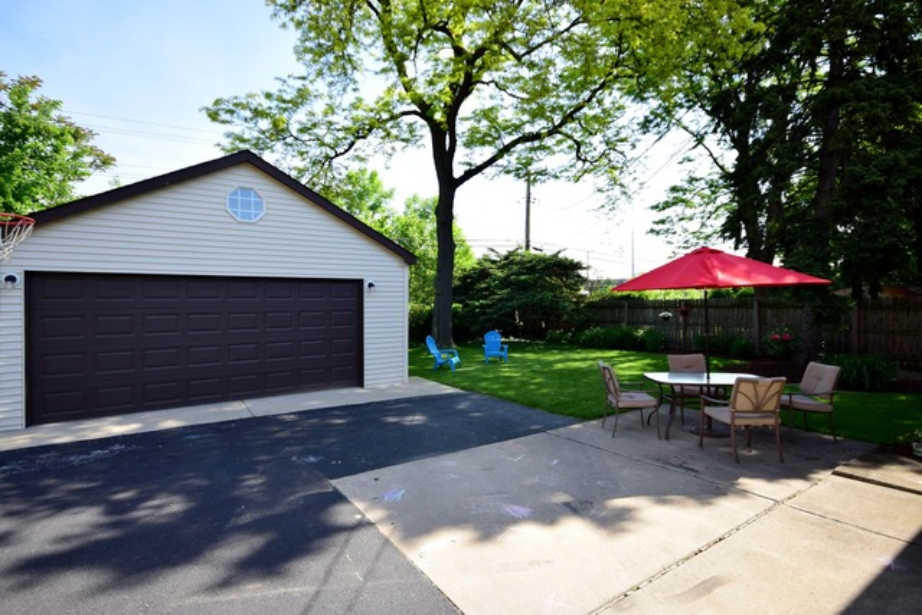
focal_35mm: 18
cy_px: 308
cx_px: 461
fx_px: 461
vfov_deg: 67.4
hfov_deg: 90.0
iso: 160
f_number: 7.1
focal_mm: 12
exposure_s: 1/200
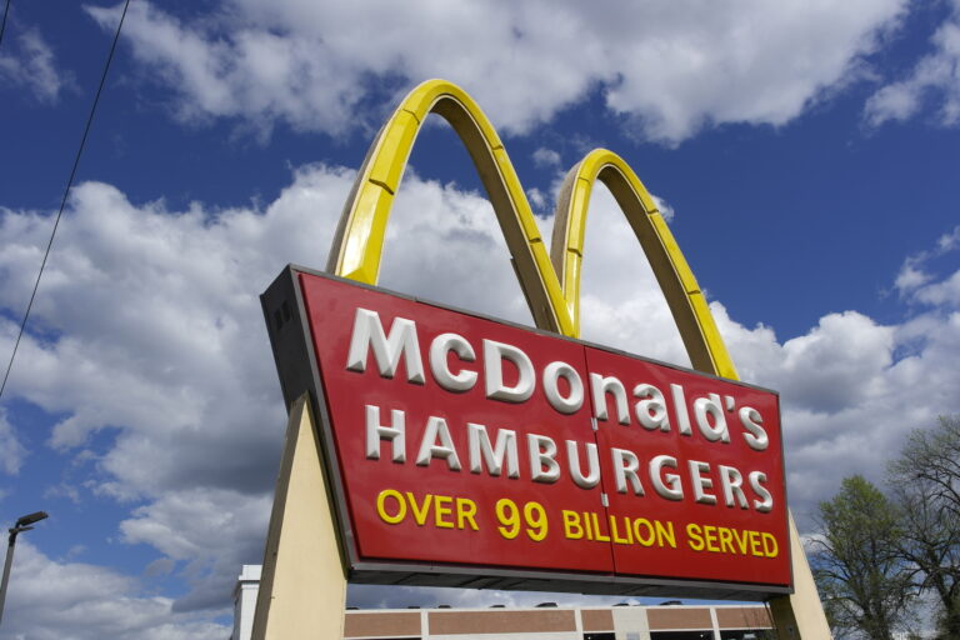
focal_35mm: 30
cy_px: 320
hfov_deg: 61.9
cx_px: 480
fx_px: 800
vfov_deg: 43.6
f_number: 9
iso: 100
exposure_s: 1/500
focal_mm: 20
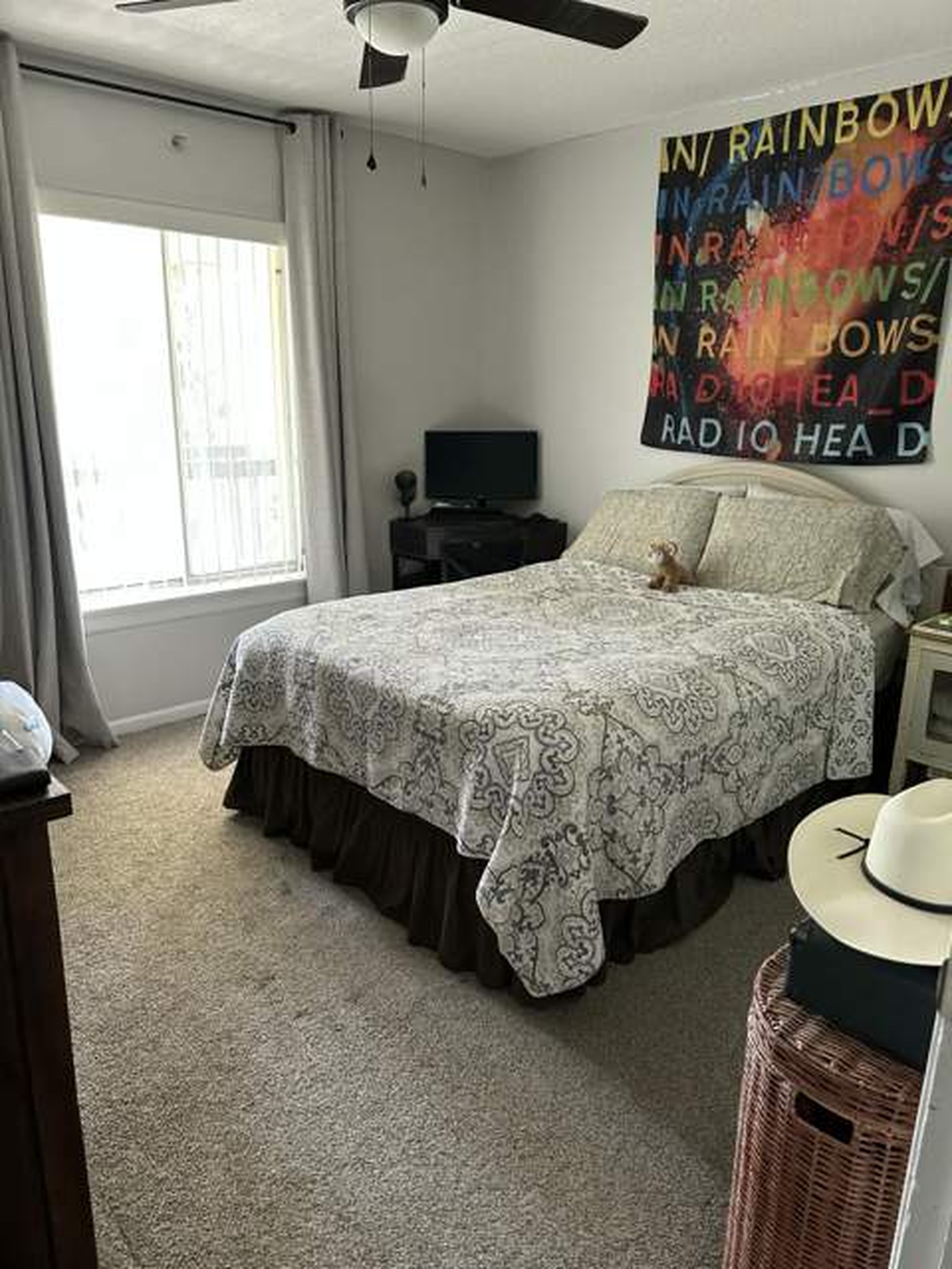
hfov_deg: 56.8
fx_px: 880
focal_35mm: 24
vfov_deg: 71.6
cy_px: 634
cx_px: 476
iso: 400
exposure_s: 1/60
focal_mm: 6.86
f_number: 1.78
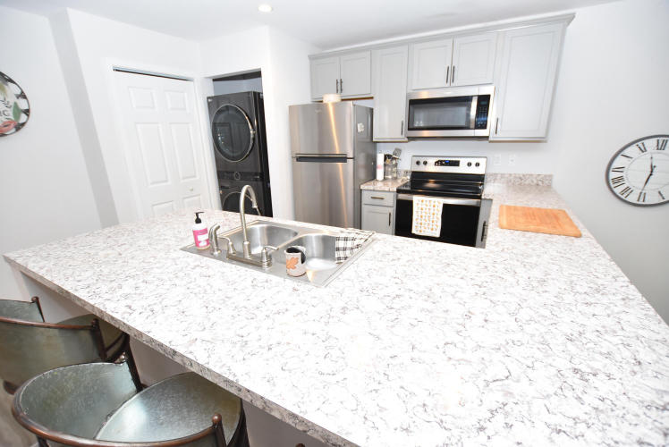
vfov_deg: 77.4
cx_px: 334
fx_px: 279
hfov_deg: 100.3
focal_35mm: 15
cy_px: 224
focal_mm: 10
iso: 800
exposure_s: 1/125
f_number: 3.5
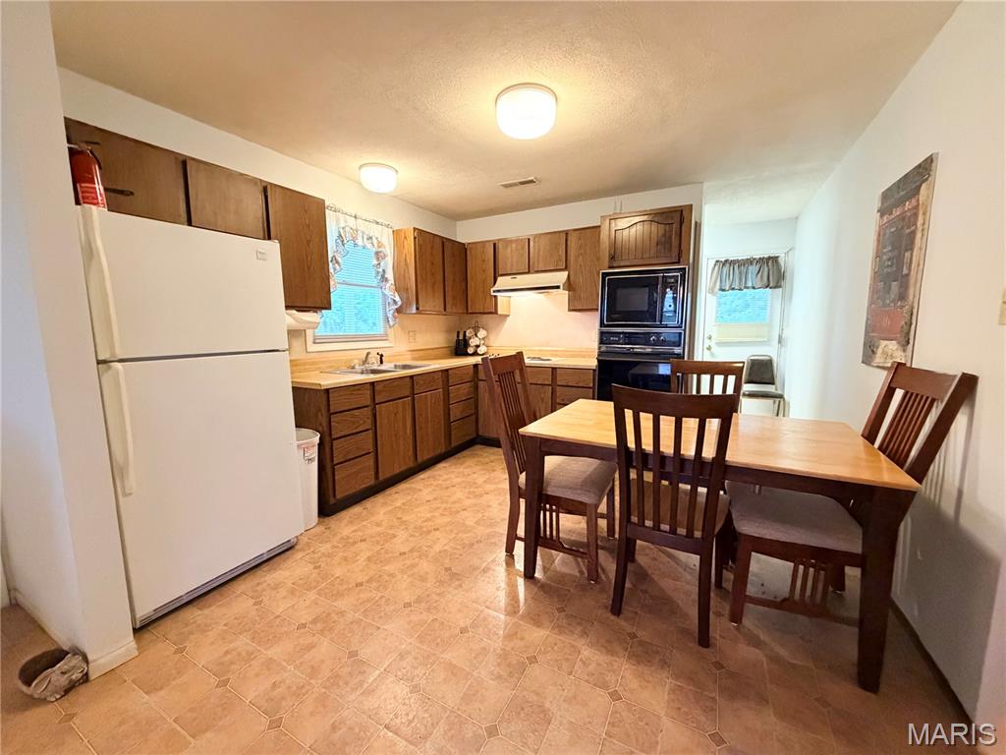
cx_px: 503
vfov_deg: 85.7
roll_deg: +0.8
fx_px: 407
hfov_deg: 102.1
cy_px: 378
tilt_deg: -6.8
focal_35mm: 14
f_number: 2.2
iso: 640
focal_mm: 2.22
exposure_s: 1/60
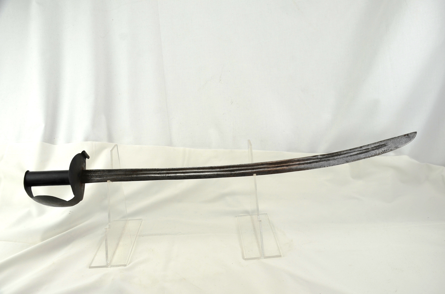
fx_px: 407
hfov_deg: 57.3
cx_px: 222
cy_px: 147
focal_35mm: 33
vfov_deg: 39.8
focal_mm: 22
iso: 200
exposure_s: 1/125
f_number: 5.6
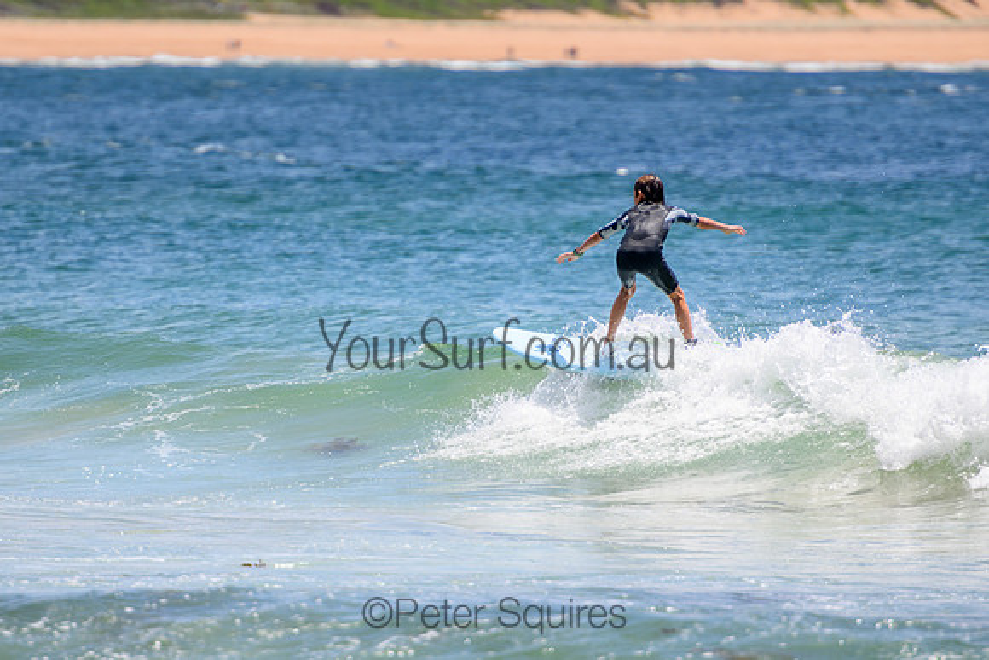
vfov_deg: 2.5
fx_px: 15109
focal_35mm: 550
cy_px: 389
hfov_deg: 3.7
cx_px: 396
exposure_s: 1/2000
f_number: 5.6
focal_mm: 400
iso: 280
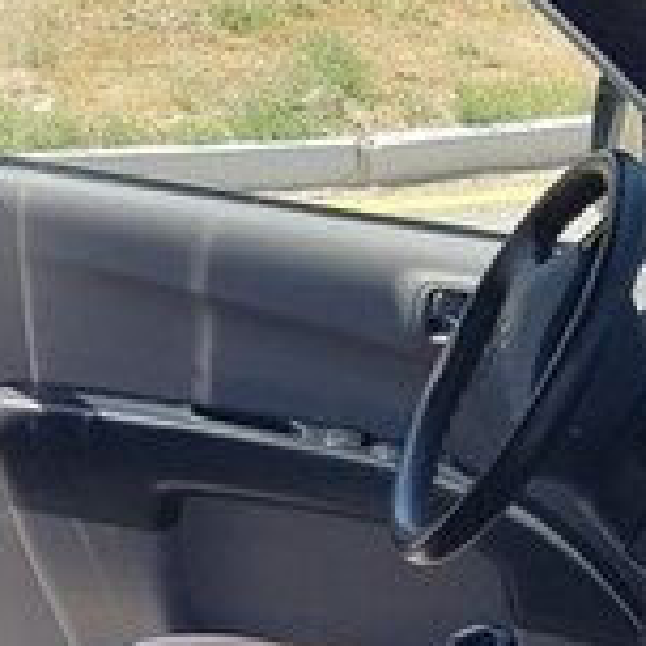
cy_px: 822
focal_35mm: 100
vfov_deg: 16.5
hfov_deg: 17.3
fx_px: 2111
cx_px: 438
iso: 40
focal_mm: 4.2
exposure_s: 1/1272
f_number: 1.7
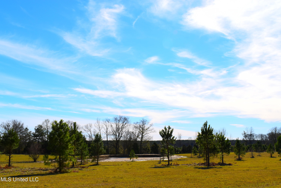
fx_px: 316
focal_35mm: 40
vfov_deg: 33.0
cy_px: 94
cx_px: 140
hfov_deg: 47.9
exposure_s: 1/640
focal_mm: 27
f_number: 13
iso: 200
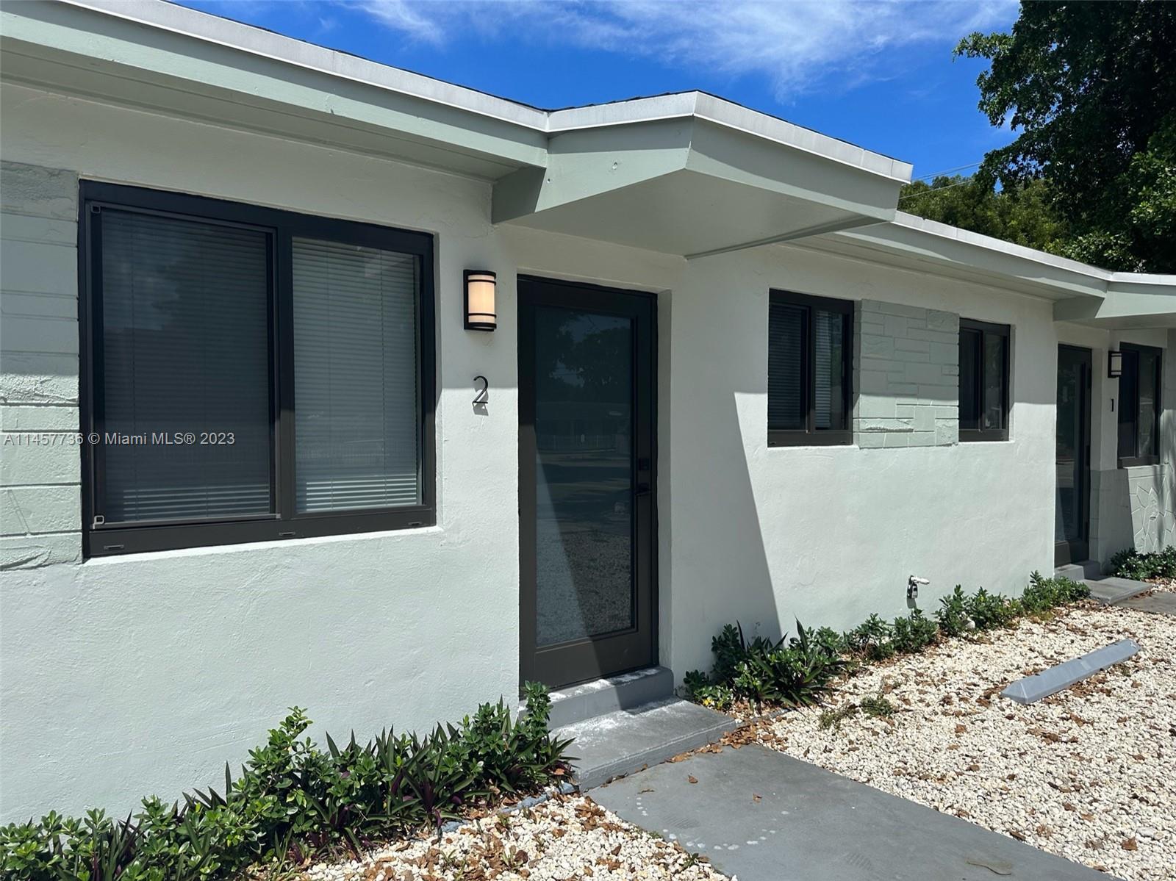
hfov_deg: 71.6
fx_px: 815
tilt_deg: +0.0
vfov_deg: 56.8
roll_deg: -0.6
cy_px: 440
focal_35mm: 24
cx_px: 588
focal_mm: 6.86
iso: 80
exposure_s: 1/7576
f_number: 1.78
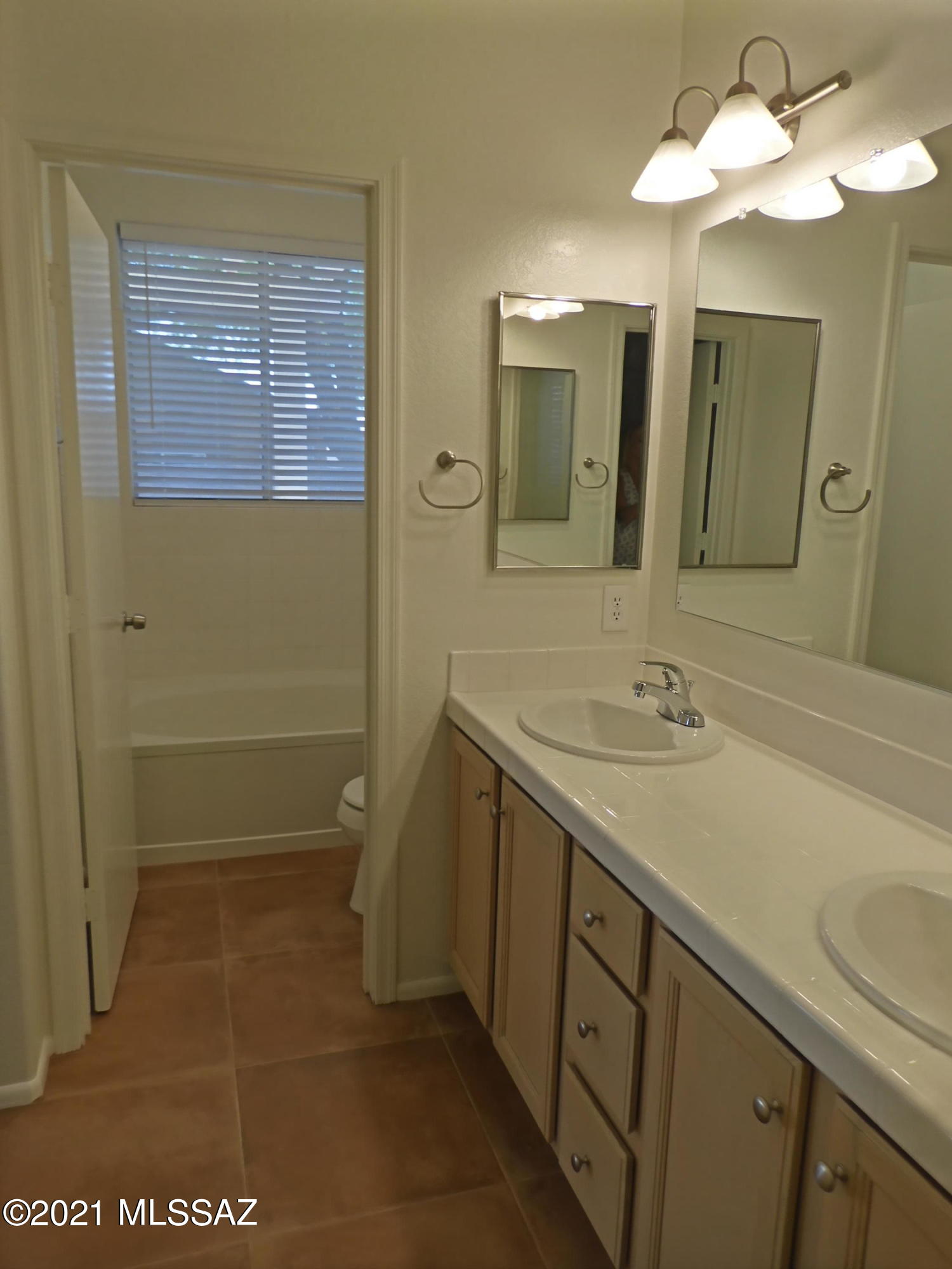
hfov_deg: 56.8
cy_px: 634
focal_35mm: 24
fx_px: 880
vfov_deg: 71.6
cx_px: 476
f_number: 3.4
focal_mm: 4.3
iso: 100
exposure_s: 1/50
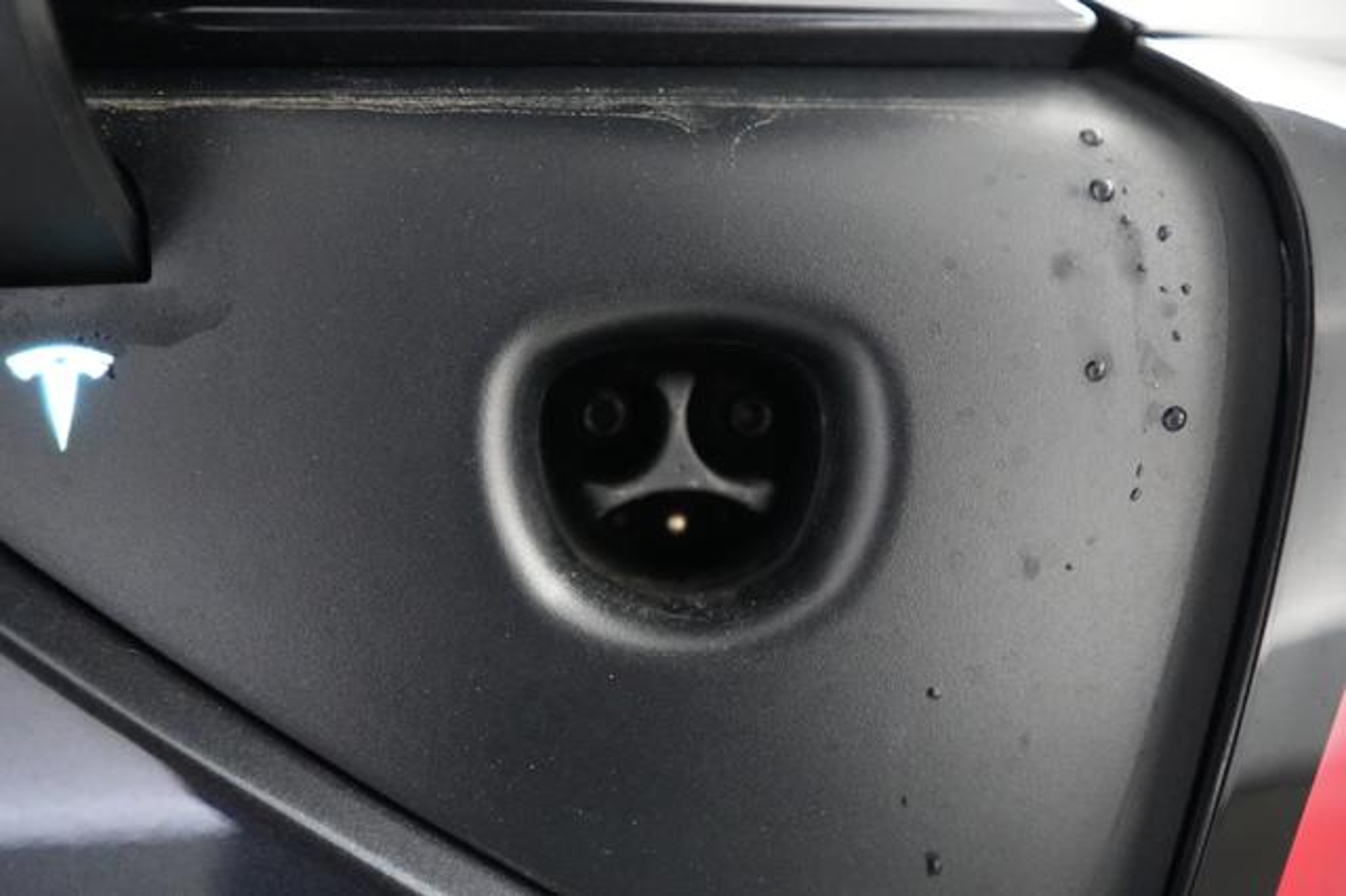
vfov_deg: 49.5
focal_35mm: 26
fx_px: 972
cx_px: 673
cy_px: 448
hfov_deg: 69.4
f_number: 2.8
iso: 10000
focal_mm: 26
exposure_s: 1/160
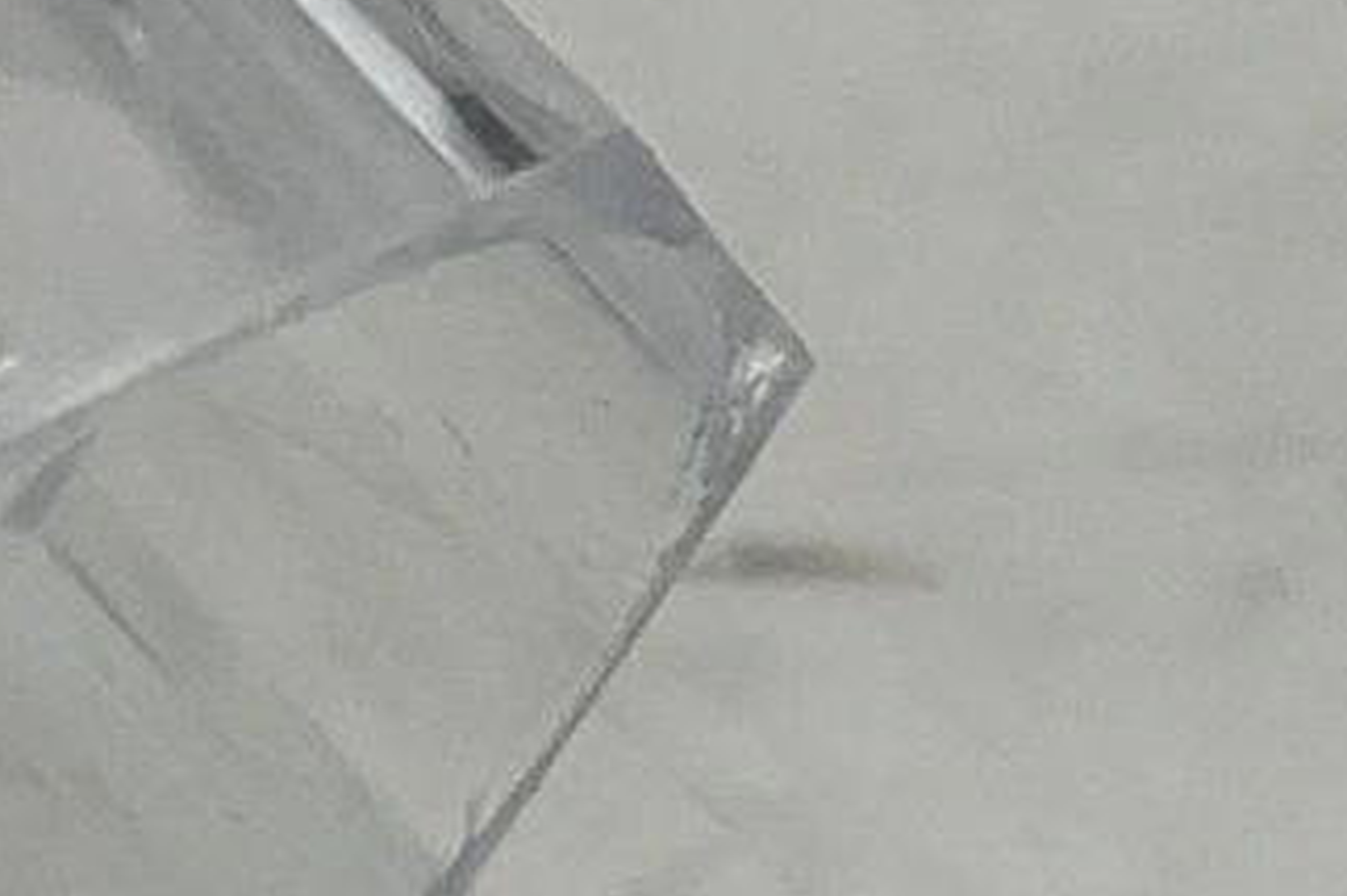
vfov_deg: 7.1
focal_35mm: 187
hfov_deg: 10.8
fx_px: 6993
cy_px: 1792
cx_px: -325
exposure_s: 1/120
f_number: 1.8
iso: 40
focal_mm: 3
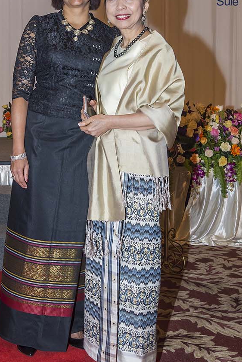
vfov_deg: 36.8
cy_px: 98
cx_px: 71
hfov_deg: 25.3
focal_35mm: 53
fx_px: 534
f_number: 8
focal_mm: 31
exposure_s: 1/250
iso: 640
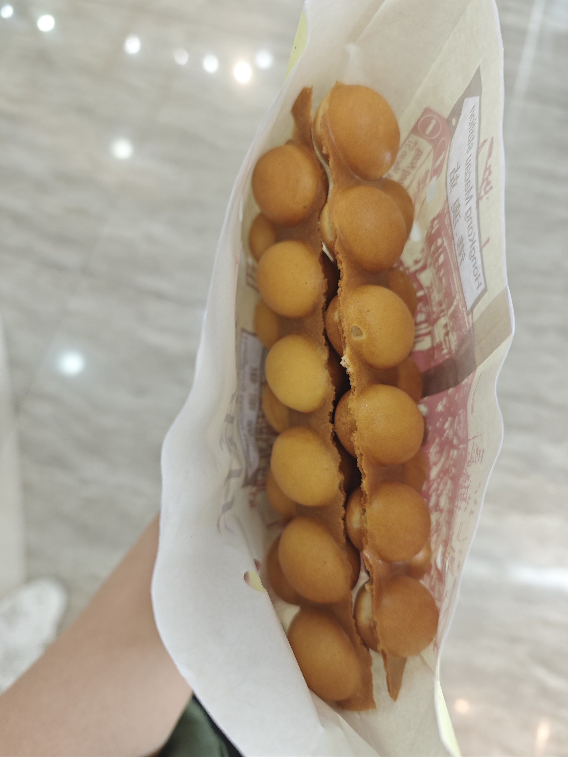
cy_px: 378
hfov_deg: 58.9
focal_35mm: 23
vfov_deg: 73.9
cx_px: 284
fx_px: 503
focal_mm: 6.55
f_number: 1.6
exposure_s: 1/100
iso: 200
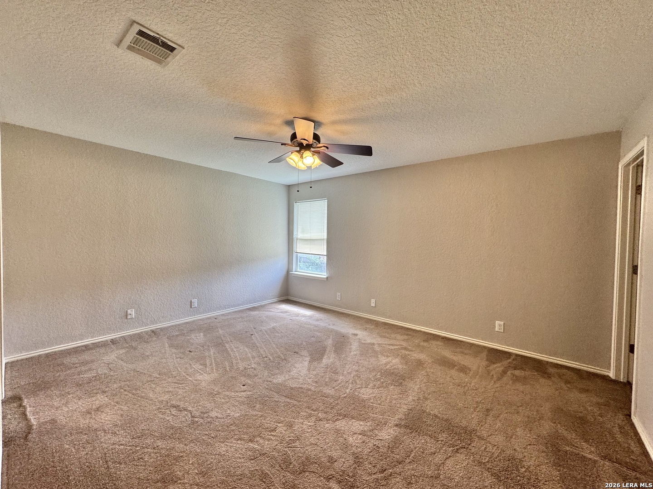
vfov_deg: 85.7
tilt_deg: -2.3
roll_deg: -0.6
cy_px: 244
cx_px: 326
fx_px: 264
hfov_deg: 102.1
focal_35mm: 14
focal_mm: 2.22
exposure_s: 1/120
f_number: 2.2
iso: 125
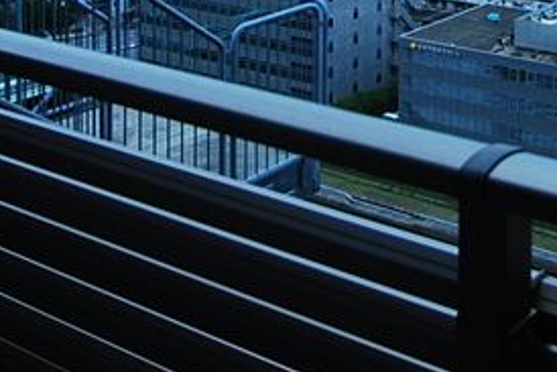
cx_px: 466
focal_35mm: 63
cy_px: -210
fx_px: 974
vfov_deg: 18.7
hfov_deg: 30.9
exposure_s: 1/1000
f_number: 3.8
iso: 100
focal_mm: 11.5
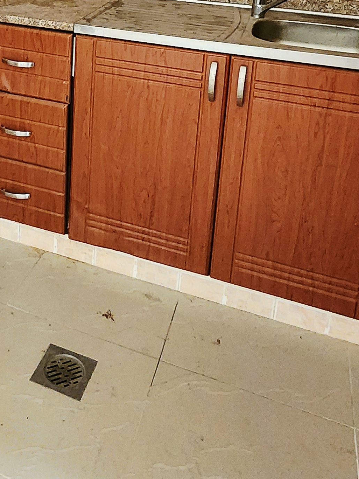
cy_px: 7
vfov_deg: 42.7
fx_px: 525
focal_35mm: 38
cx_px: 16
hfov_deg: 34.9
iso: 1000
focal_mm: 2.2
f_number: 2.2
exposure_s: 1/24
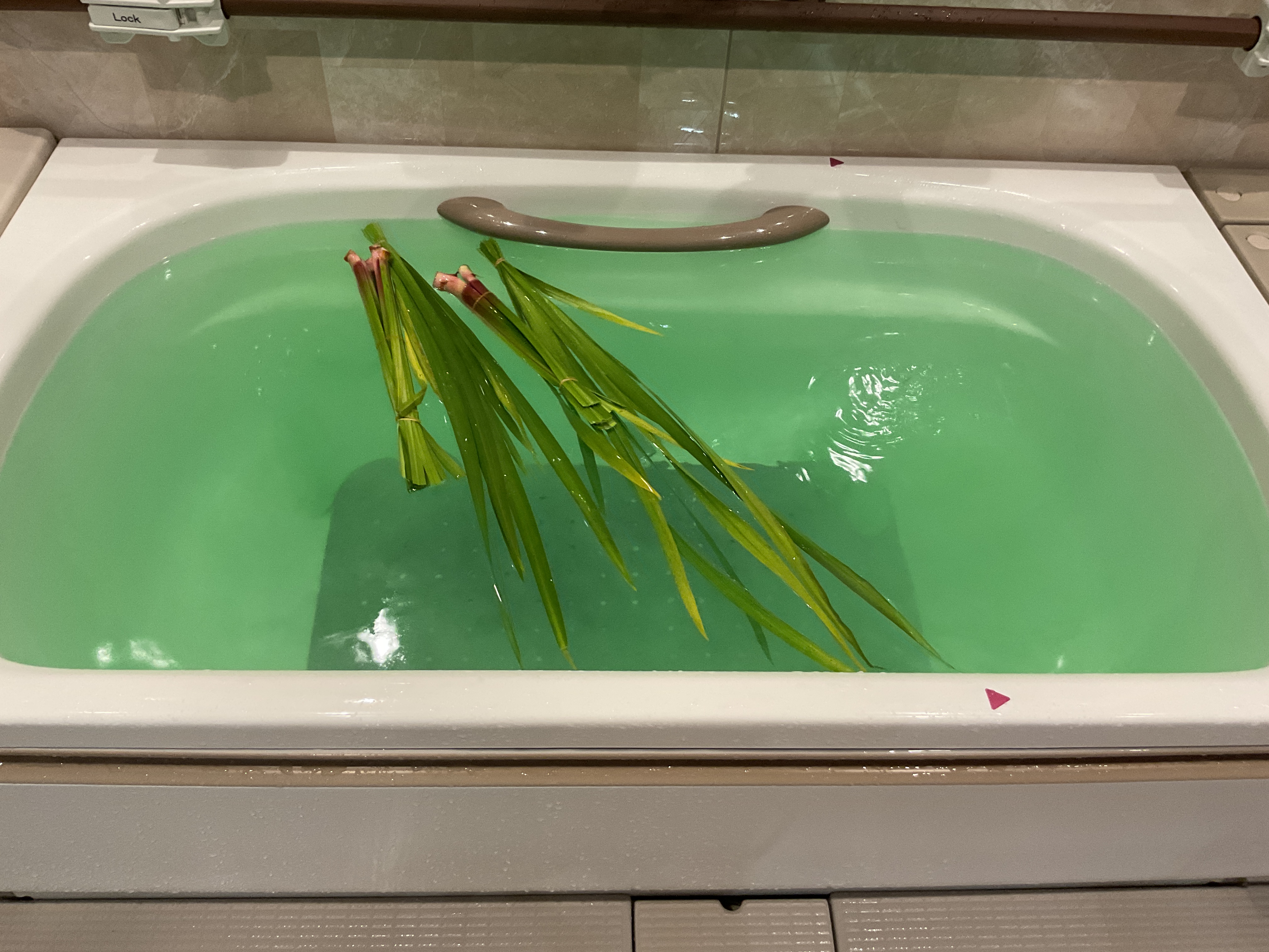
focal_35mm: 29
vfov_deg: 48.2
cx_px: 634
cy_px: 476
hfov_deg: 61.7
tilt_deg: -47.9
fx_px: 1063
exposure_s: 1/60
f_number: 1.8
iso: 160
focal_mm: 3
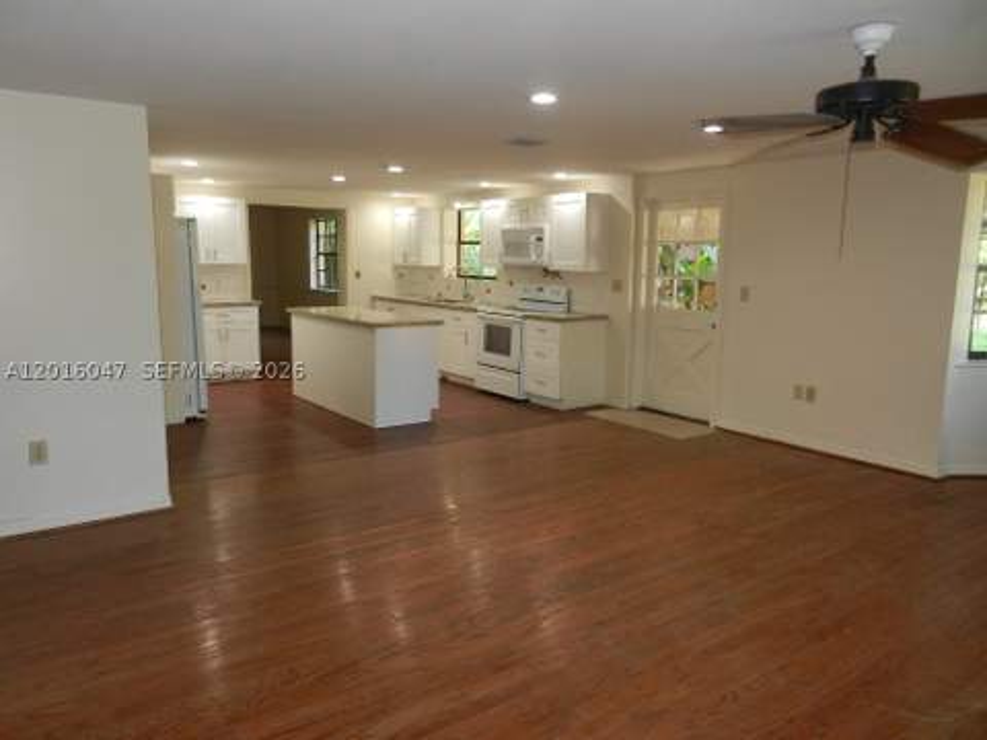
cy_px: 370
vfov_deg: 54.9
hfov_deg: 69.4
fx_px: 713
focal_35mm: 25
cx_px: 494
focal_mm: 4.5
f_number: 3.5
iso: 200
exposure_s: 1/30
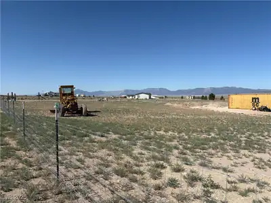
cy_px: 102
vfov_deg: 53.1
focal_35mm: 26
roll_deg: -0.2
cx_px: 136
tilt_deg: -2.8
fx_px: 204
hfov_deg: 67.3
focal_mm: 5.96
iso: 50
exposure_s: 1/6329
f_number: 1.6
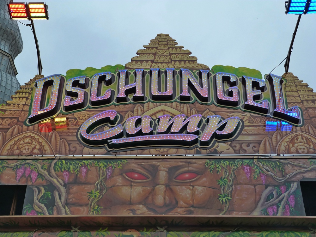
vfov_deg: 22.3
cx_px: 158
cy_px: 118
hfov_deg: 29.4
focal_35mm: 66
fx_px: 602
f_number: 4
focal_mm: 11.8
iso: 160
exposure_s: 1/250
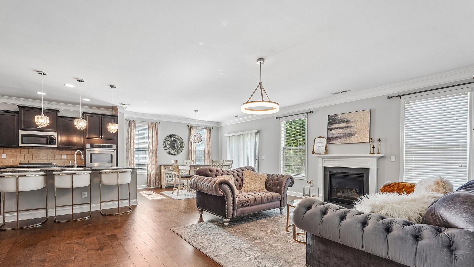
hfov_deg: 95.9
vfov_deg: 63.4
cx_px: 239
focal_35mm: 17
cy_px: 160
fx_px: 214
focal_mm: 16
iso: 400
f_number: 8
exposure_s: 1/20
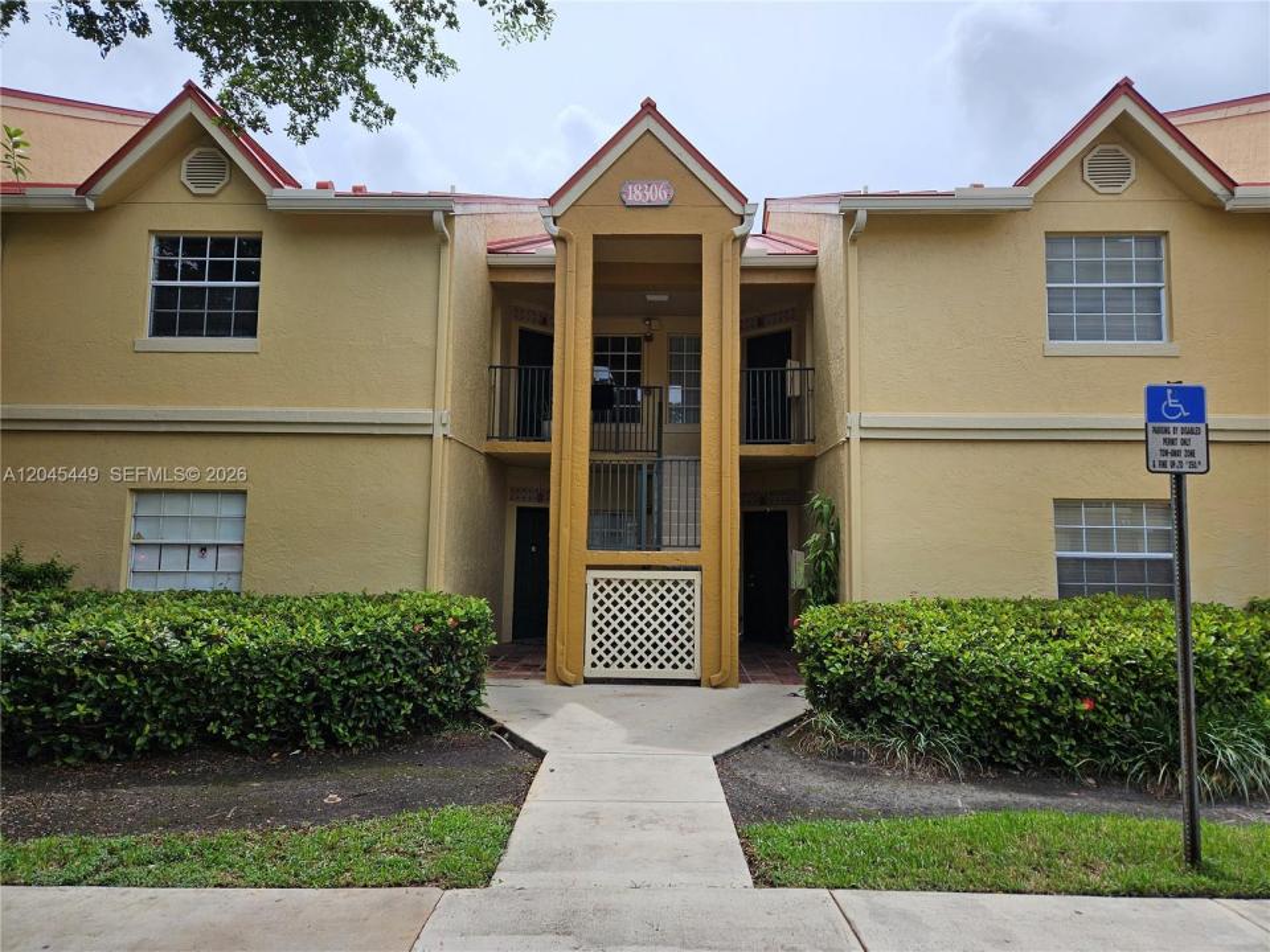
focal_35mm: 23
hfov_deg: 73.9
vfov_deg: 58.9
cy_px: 476
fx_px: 844
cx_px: 635
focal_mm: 5.4
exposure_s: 1/2032
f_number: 1.8
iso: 25
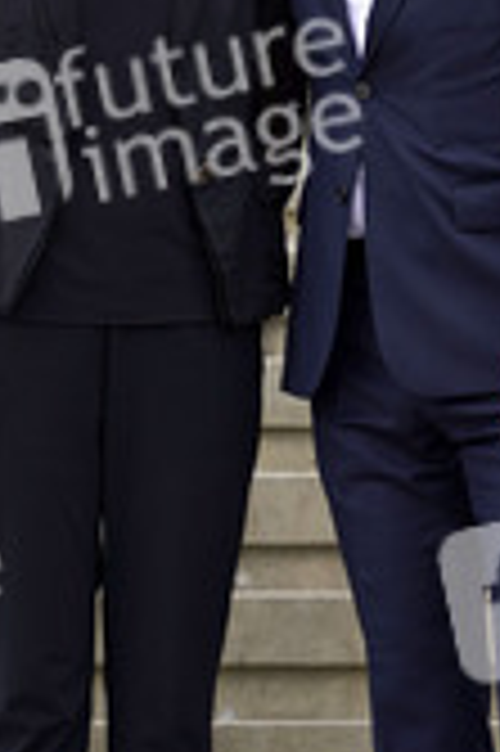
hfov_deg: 3.5
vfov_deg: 5.2
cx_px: 261
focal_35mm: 396
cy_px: 351
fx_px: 8267
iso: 100
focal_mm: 165
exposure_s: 1/200
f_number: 5.6
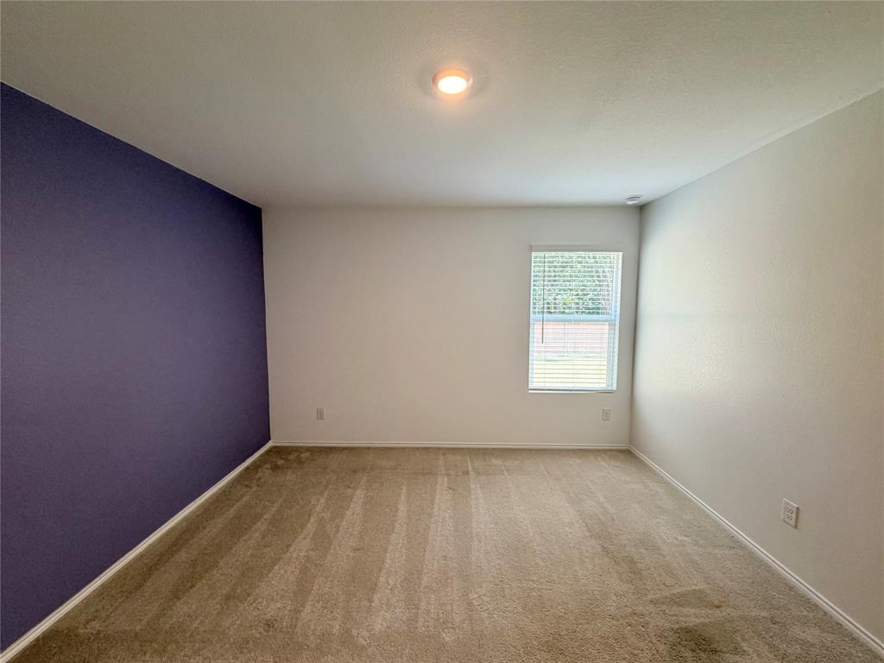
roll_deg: -0.1
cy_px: 332
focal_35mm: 14
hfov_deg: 102.1
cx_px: 442
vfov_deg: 85.7
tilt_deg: -3.2
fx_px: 358
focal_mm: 2.22
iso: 160
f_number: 2.2
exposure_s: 1/60
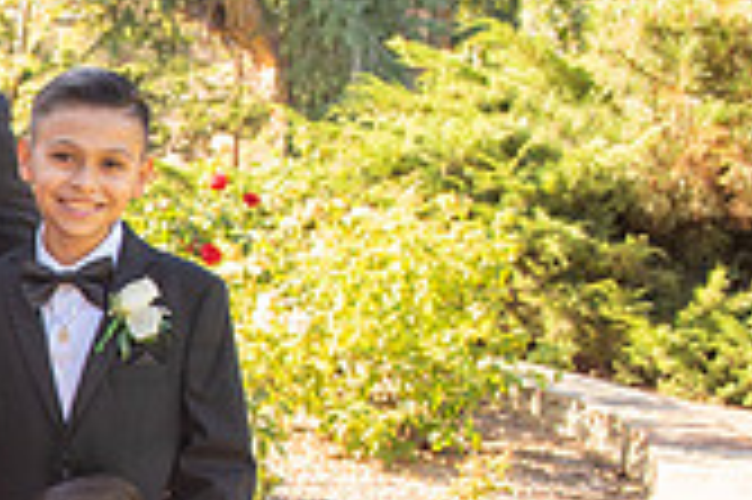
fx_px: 2379
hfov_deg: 16.1
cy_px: 564
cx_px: -441
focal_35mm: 114
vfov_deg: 11.8
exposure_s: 1/250
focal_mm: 29
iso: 200
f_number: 5.6
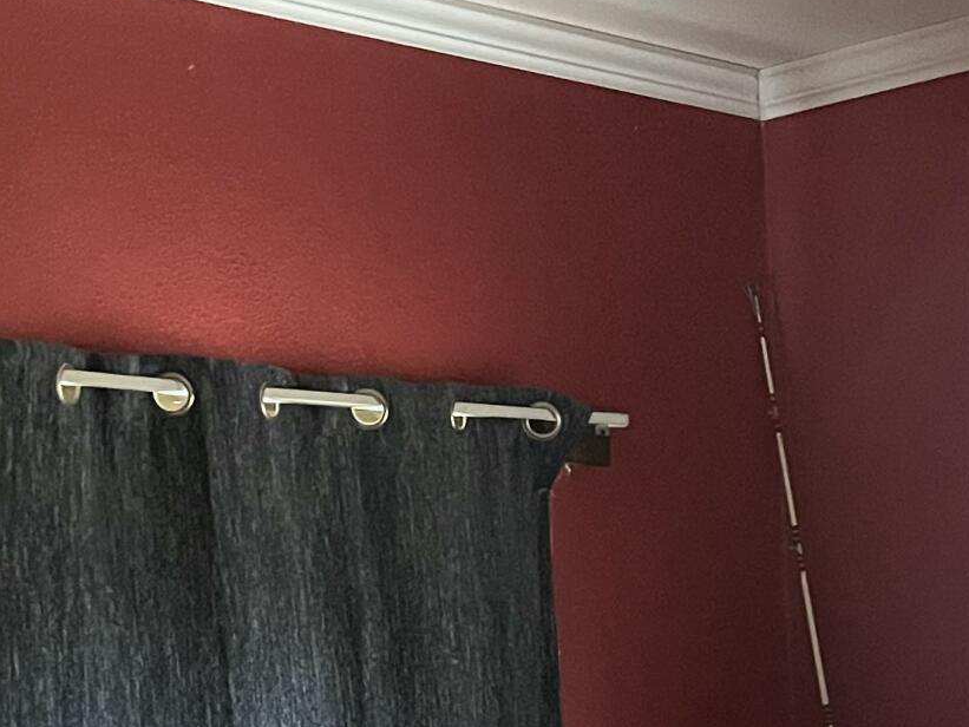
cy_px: 1047
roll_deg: +2.7
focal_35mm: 95
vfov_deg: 14.6
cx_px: 1089
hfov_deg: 19.7
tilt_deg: -6.4
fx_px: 2660
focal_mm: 5.1
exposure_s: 1/50
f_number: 1.6
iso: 500
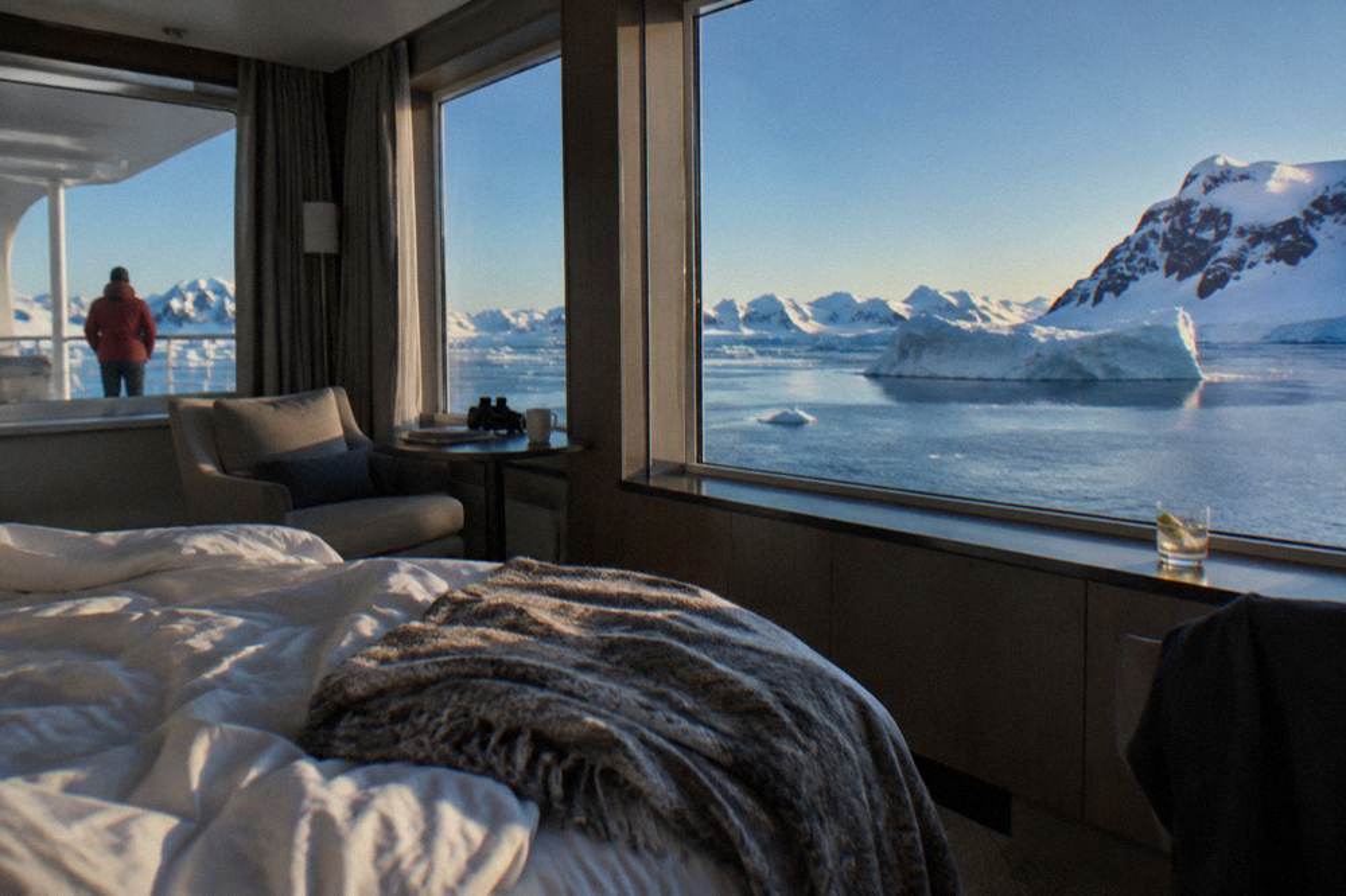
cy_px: 448
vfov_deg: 37.8
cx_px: 673
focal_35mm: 35
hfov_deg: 54.5
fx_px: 1308
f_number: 4.5
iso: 3200
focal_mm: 35
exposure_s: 1/60
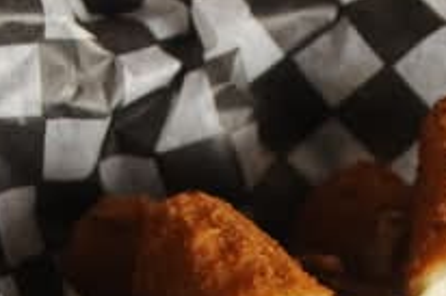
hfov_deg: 9.2
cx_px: 416
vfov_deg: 6.2
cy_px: 246
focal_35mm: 222
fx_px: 2748
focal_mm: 46
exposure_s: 1/60
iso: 1000
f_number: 4.5
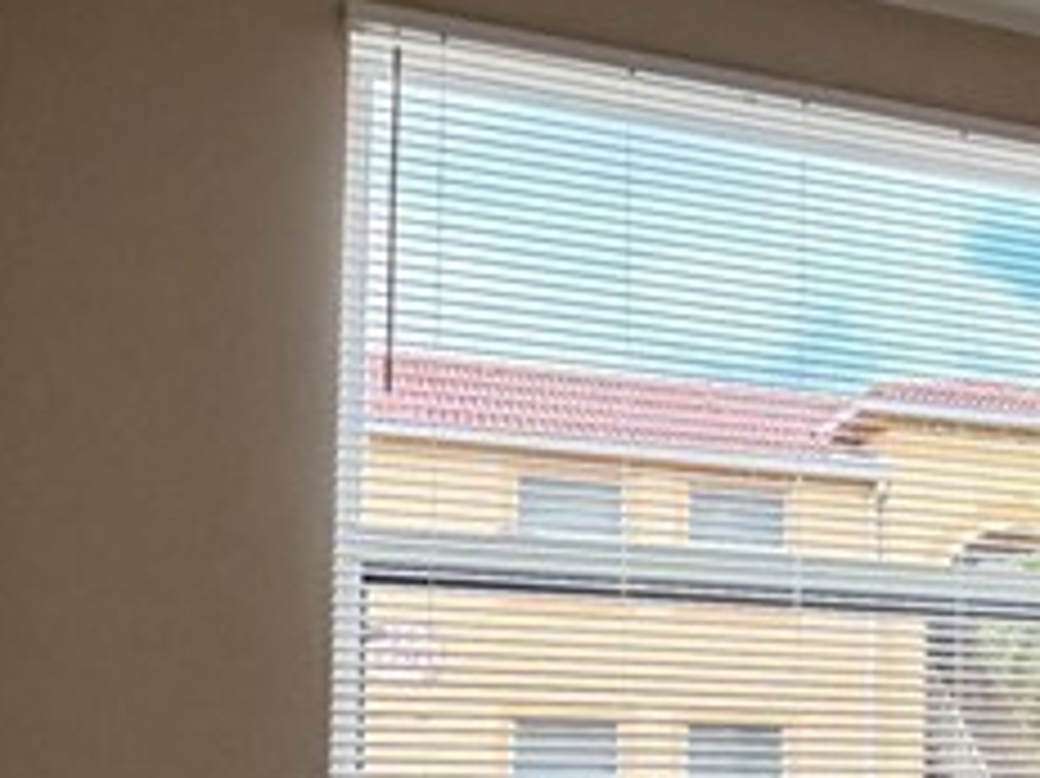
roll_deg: +0.1
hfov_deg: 27.3
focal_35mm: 62
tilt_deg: +1.6
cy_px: 733
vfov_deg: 22.9
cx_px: 1265
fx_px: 1862
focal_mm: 2.22
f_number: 2.2
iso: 160
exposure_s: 1/121
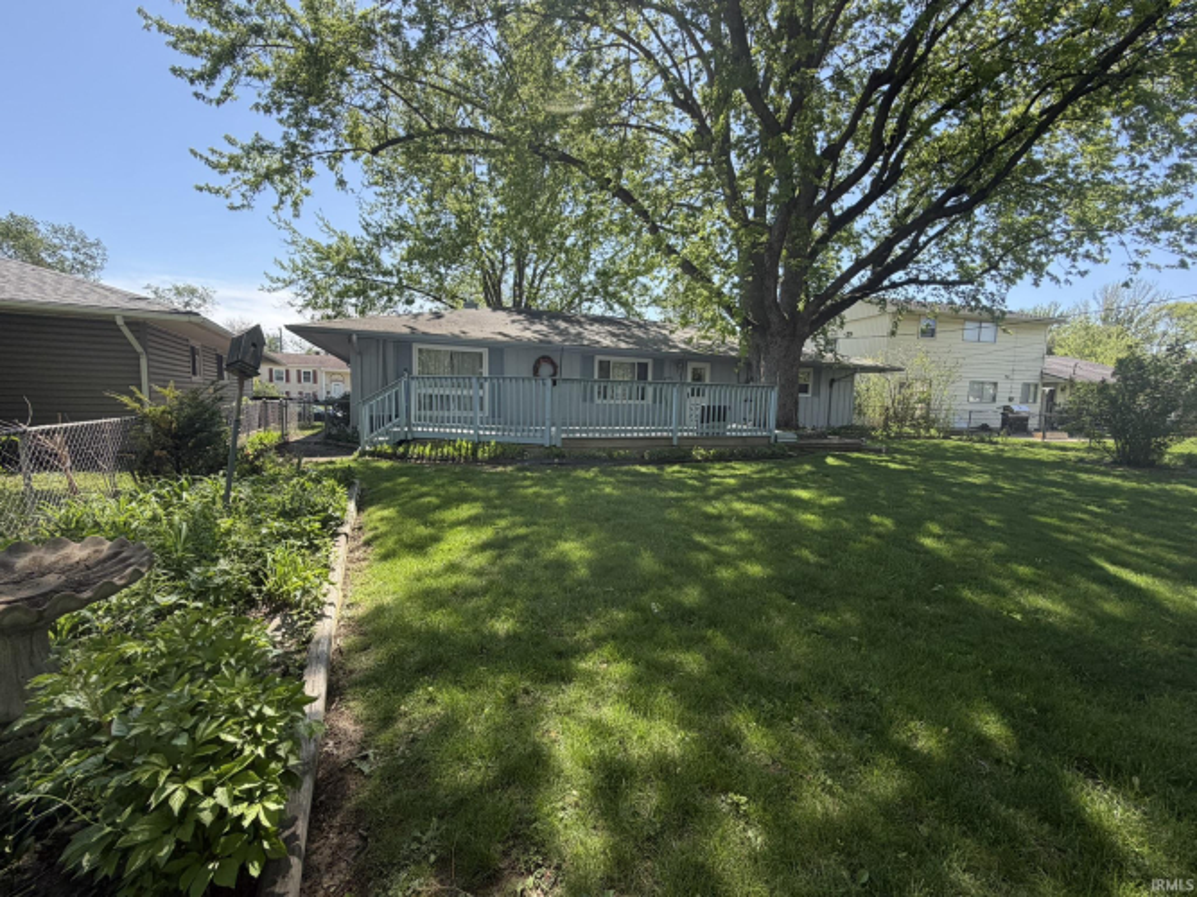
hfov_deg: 102.1
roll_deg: -0.1
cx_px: 598
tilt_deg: -5.1
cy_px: 448
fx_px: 484
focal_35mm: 14
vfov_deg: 85.7
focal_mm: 2.22
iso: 50
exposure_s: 1/502
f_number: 2.2
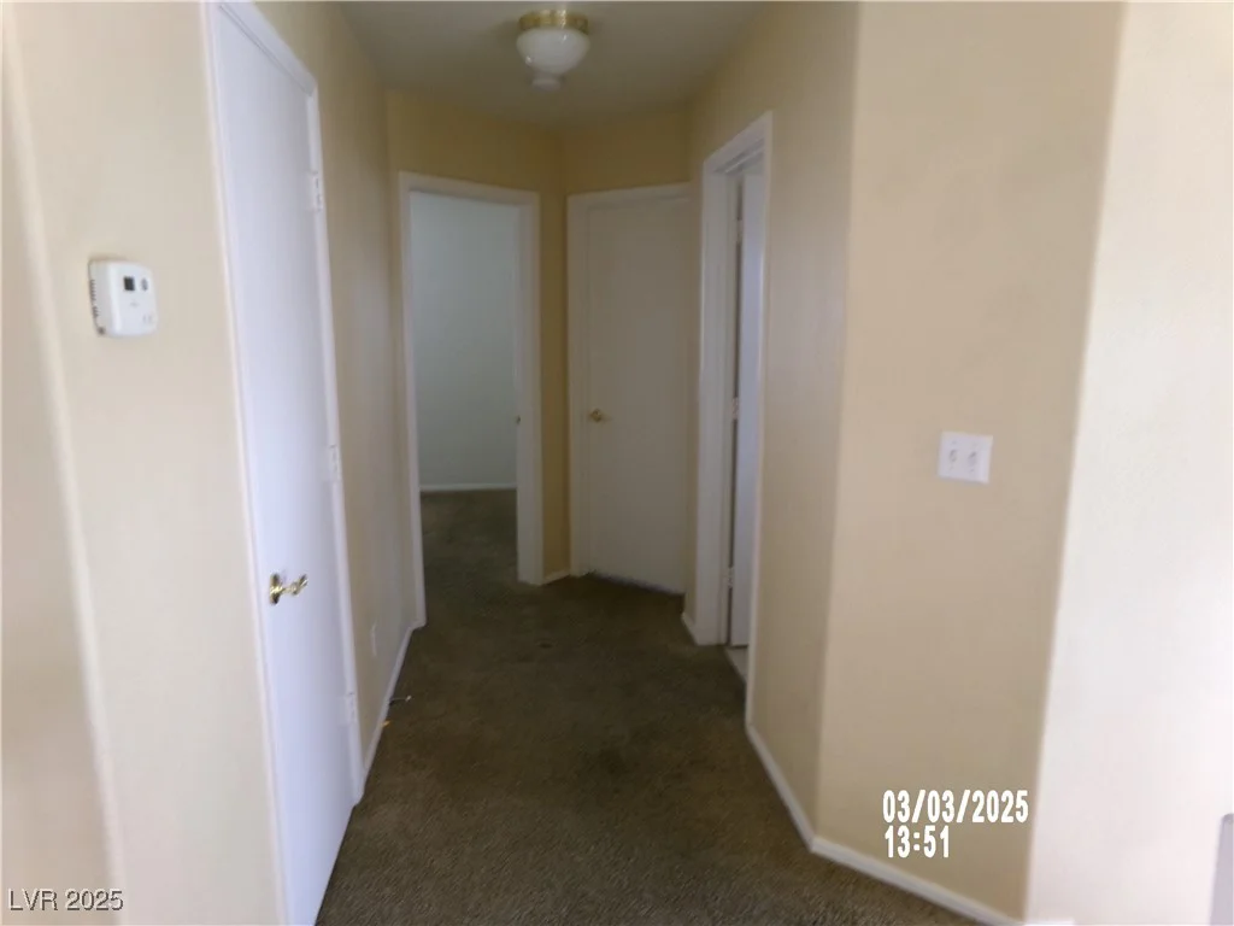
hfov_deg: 71.6
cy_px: 463
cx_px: 617
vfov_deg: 56.8
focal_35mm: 24
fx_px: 856
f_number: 3.7
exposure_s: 1/20
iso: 200
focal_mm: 4.3
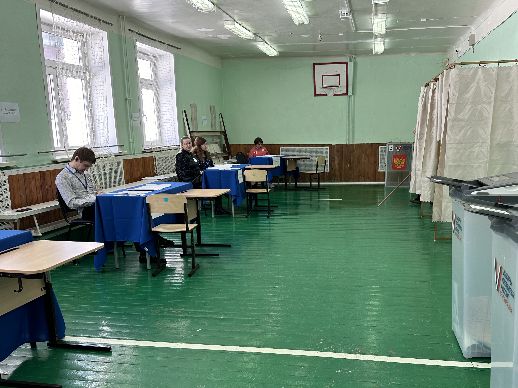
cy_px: 235
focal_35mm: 32
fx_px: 479
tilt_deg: -12.8
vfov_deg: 43.9
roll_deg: +1.0
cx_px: 292
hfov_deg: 56.6
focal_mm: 6.86
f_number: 1.78
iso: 64
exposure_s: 1/100
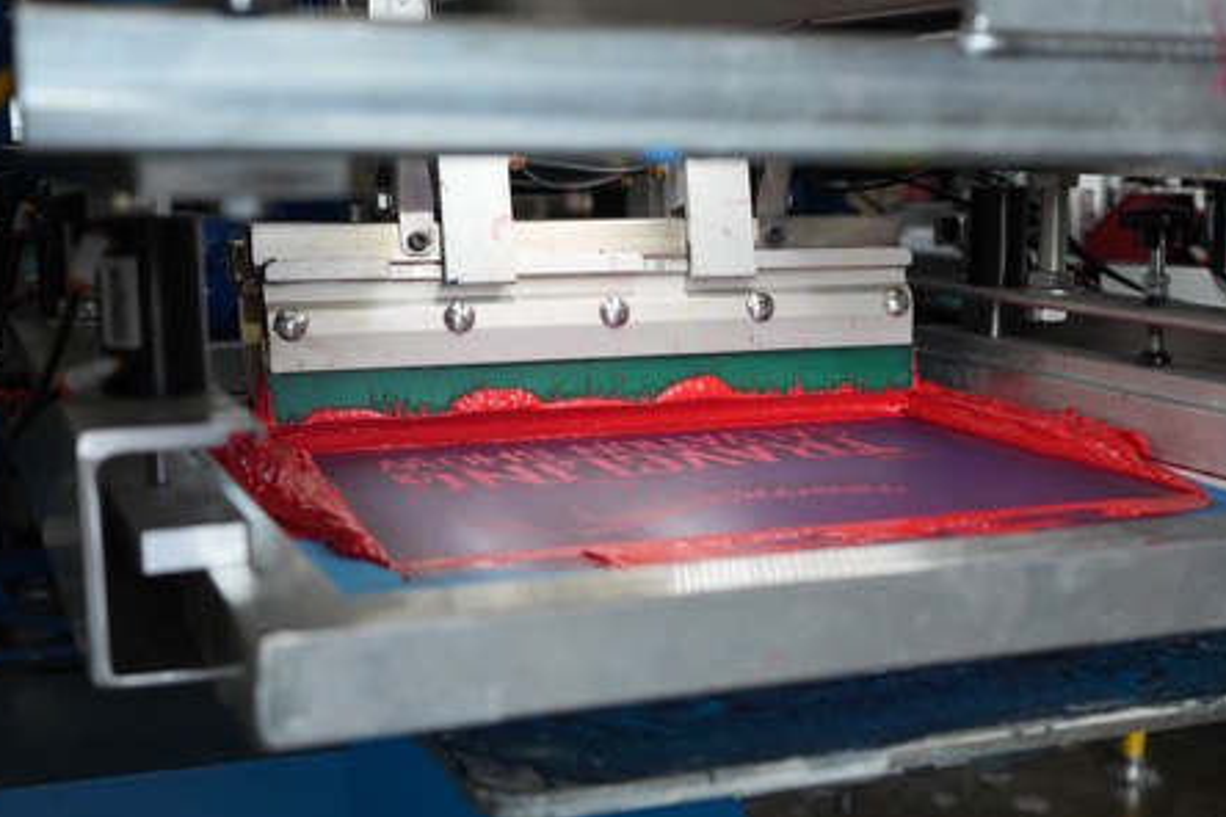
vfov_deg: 26.9
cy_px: 483
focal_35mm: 50
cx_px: 699
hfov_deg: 39.5
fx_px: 1703
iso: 500
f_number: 4
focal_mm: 37
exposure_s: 1/100
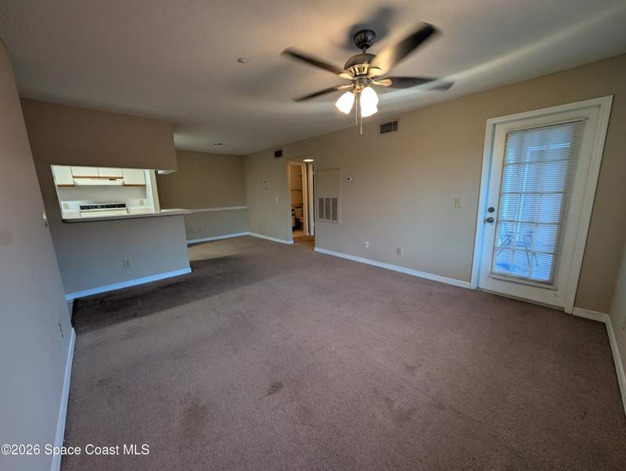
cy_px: 236
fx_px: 217
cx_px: 313
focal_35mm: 12
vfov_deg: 94.6
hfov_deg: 110.5
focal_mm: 2.02
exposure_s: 1/120
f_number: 1.7
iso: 142
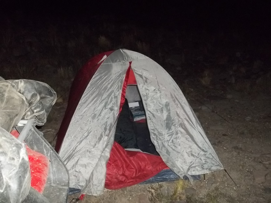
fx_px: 258
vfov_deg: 42.9
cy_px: 102
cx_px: 136
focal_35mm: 33
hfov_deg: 55.4
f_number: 3.3
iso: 320
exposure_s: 1/30
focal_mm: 5.9
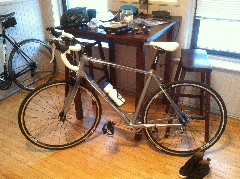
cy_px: 90
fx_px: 242
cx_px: 120
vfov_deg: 40.6
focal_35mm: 35
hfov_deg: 52.7
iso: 800
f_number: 2.8
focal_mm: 3.85
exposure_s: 1/15
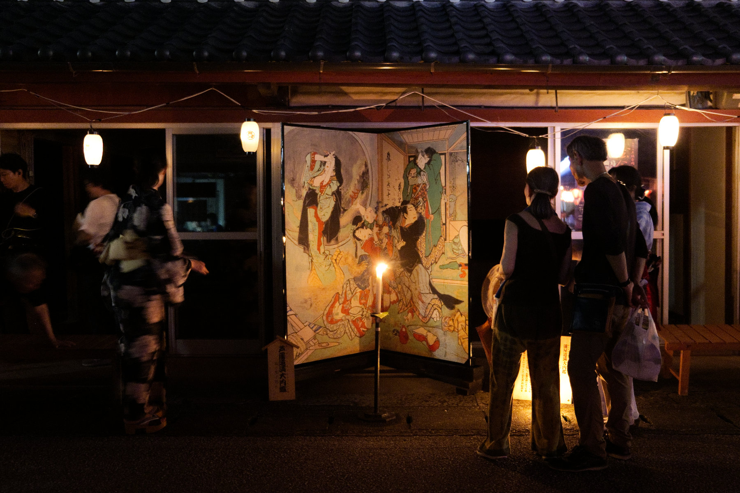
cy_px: 246
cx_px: 370
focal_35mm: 27
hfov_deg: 67.4
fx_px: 555
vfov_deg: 47.9
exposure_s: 1/5
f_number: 2.8
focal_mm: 18
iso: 6400
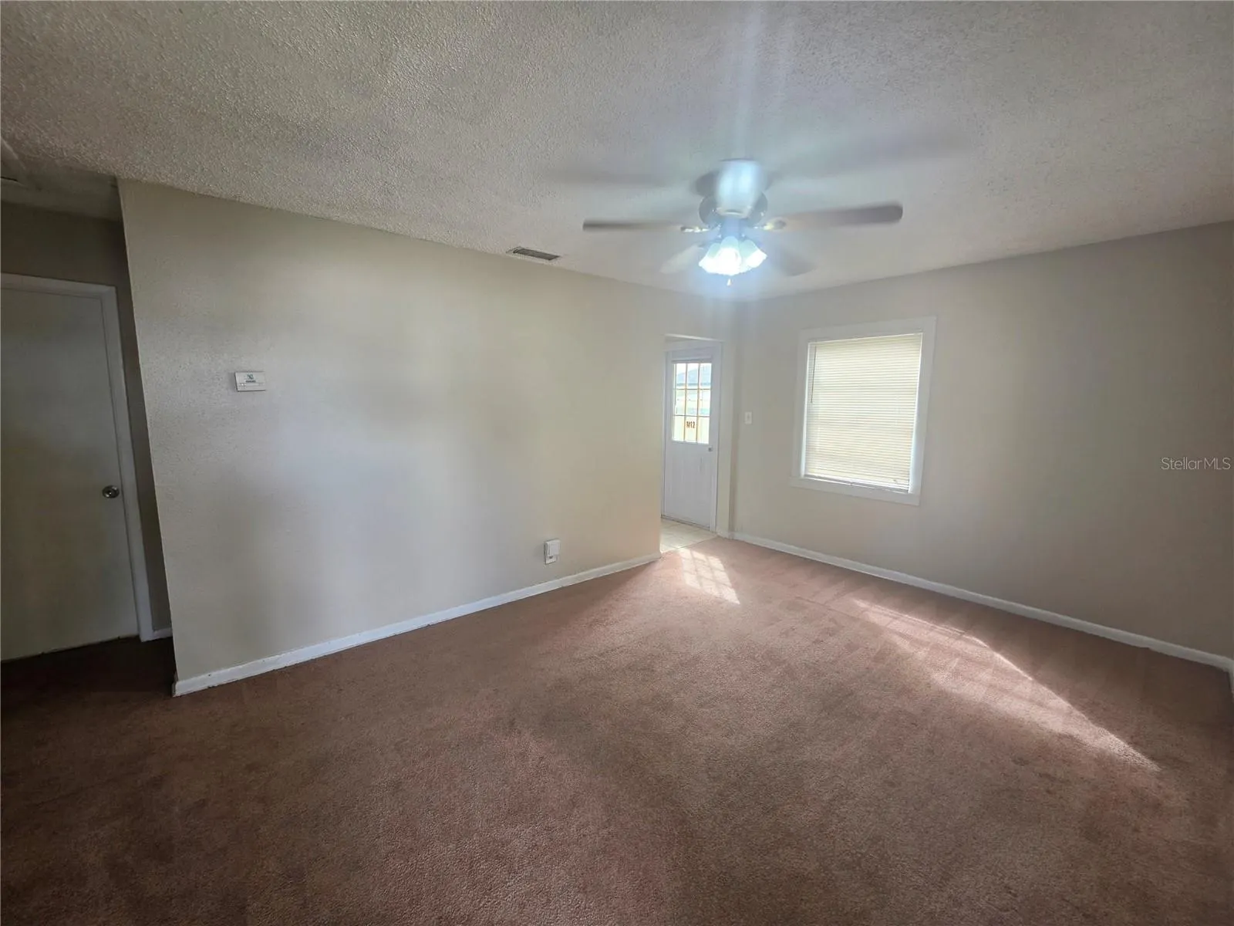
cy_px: 463
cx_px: 617
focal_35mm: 13
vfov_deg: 89.9
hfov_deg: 106.2
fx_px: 463
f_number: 1.9
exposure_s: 1/120
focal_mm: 2.2
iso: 100
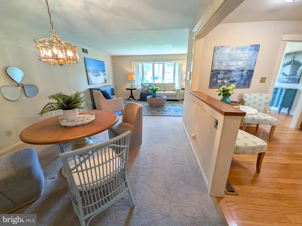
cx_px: 151
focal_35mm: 14
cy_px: 113
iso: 77
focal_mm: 1.85
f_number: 2.2
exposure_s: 1/60
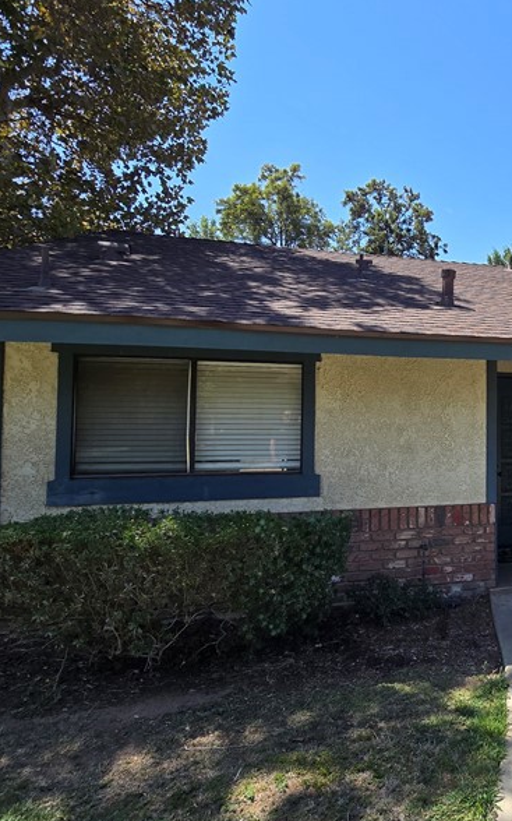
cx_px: 488
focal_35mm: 24
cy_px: 394
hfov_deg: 44.8
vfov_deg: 74.8
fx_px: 536
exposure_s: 1/1215
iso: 50
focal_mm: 2.2
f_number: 2.2
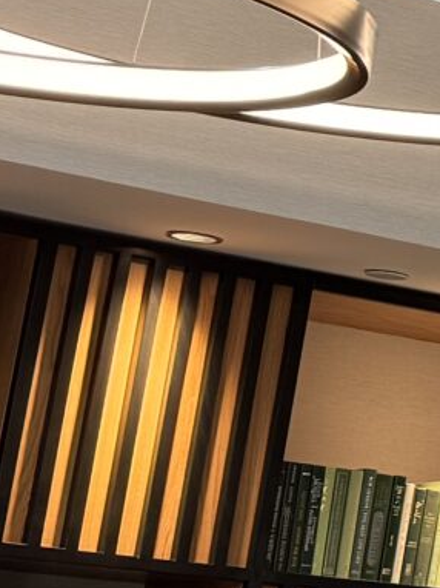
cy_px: 205
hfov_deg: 7.0
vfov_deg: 12.3
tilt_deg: +12.4
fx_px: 2732
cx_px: 1745
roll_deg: -2.4
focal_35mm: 161
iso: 50
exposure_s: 1/120
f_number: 1.78
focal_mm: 6.76
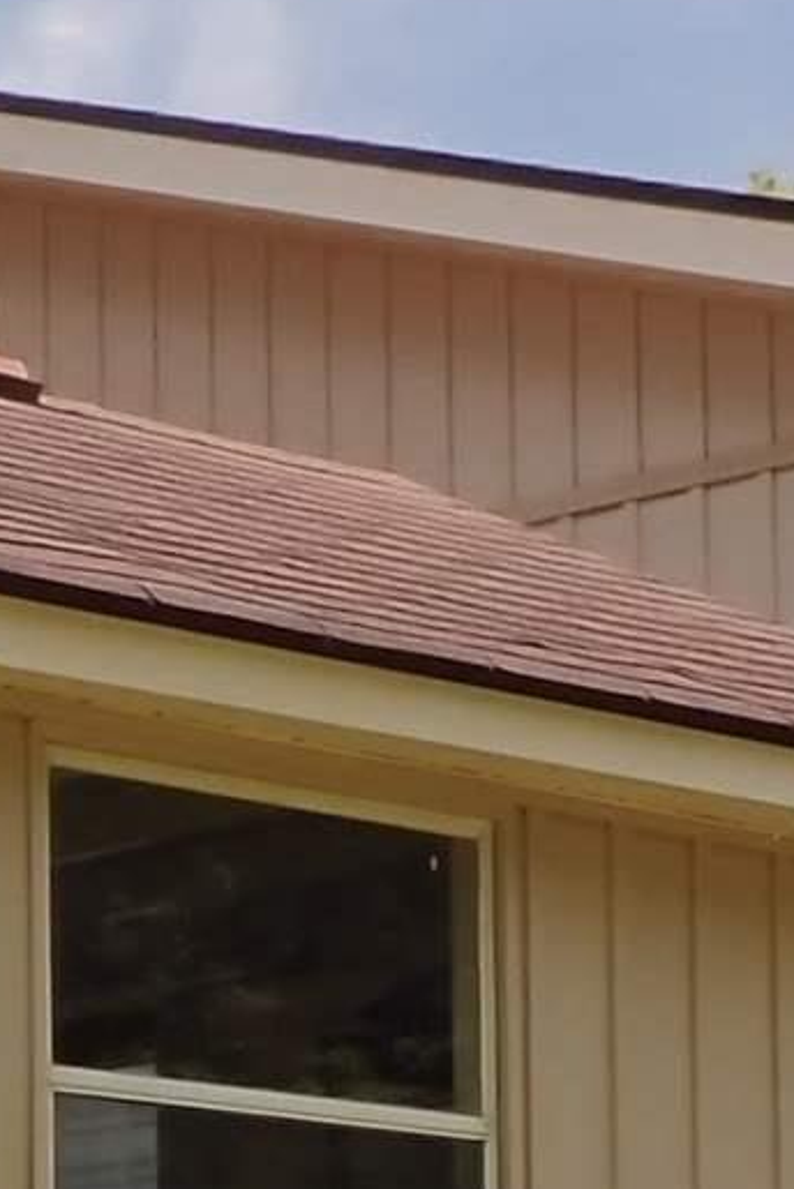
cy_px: 1591
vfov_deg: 12.8
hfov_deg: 8.9
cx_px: 415
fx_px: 5121
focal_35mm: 155
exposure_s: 1/500
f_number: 2.8
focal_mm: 4.5
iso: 100
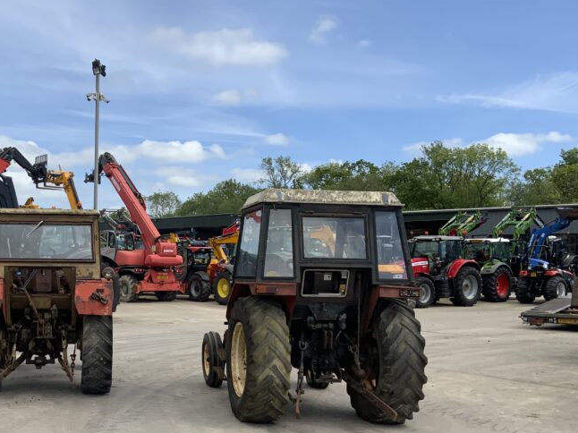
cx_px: 154
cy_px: 266
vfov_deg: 31.4
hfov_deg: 40.2
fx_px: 768
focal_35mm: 46
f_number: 1.8
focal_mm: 3
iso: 20
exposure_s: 1/2058
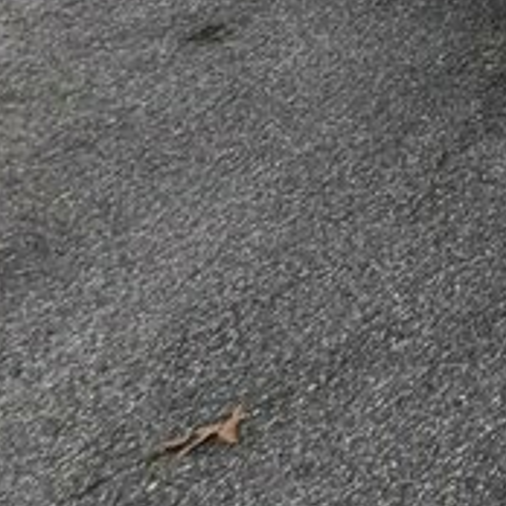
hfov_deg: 16.9
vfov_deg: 18.8
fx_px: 1174
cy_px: -404
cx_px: 1050
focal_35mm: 71
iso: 100
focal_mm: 2.22
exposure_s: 1/121
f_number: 2.2
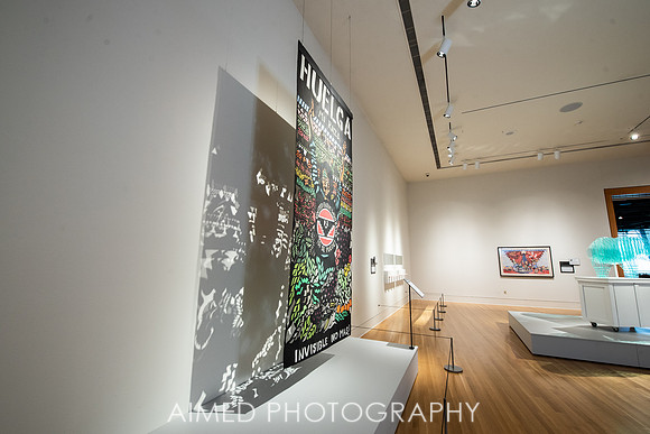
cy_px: 217
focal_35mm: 14
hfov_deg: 103.5
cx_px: 323
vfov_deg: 80.5
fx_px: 256
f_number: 8
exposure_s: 1/15
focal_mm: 14
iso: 1000
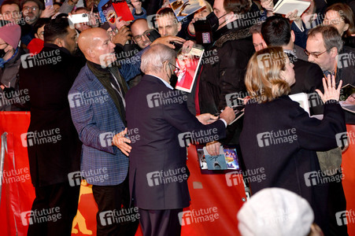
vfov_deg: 19.4
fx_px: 690
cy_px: 118
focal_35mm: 70
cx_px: 178
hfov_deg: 28.9
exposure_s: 1/160
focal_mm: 70
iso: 800
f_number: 4.5
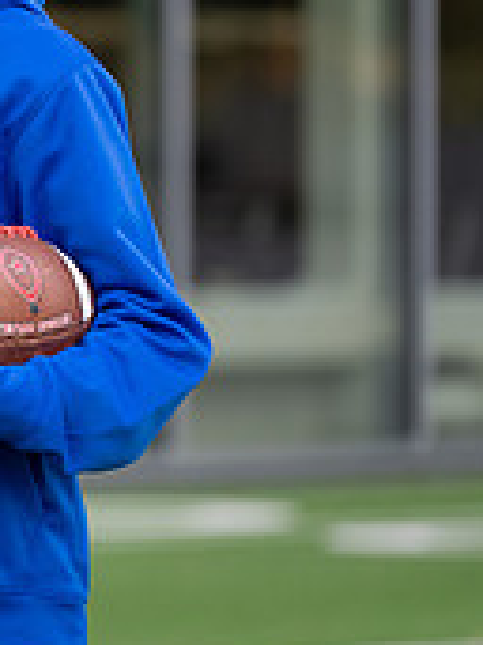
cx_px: -570
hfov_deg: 3.0
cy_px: 76
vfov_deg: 4.0
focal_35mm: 491
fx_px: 9146
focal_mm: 138
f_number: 2.8
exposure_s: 1/400
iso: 100
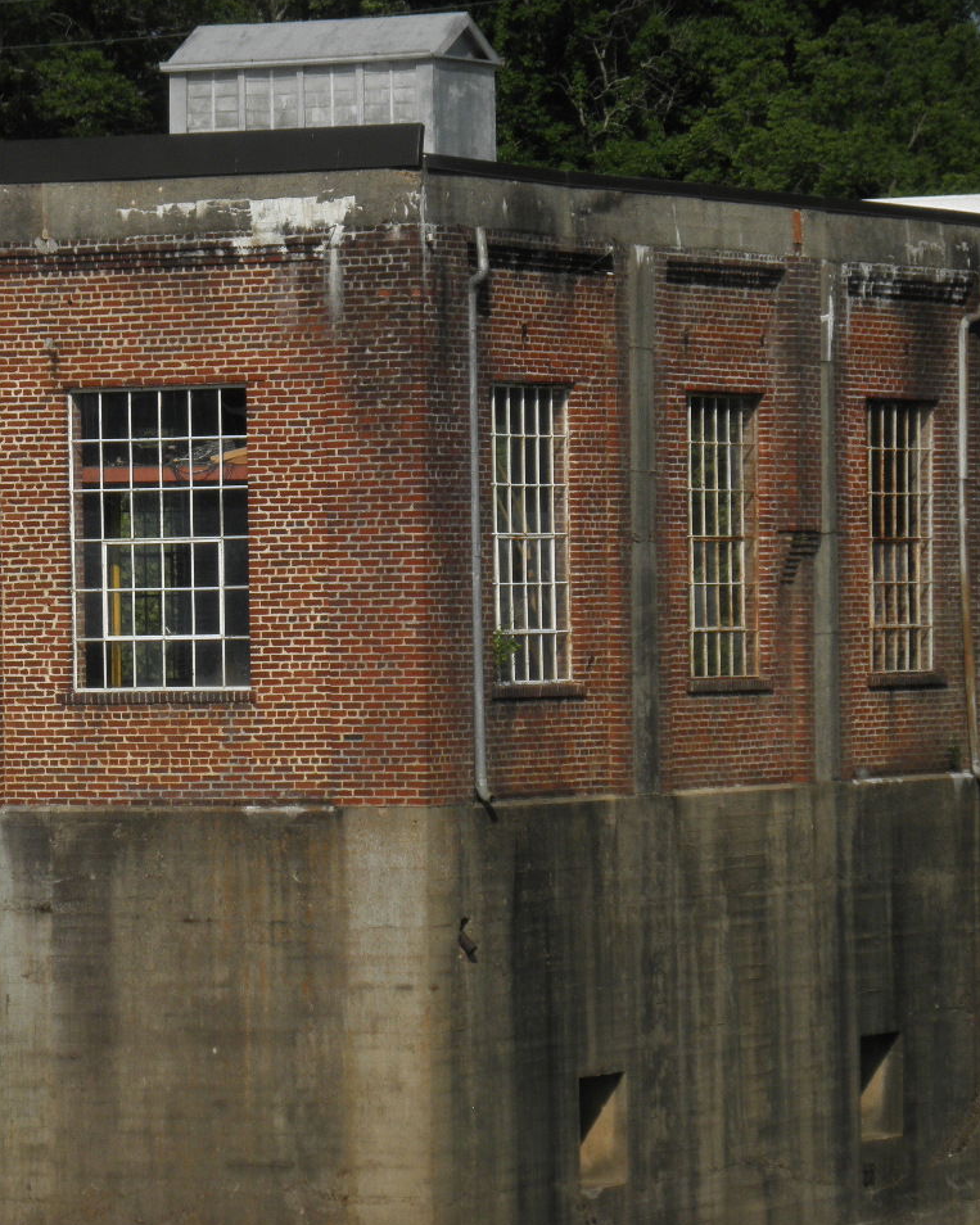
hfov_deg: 7.5
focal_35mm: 207
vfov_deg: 9.3
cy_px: 614
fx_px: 7506
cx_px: 286
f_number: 5.3
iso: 64
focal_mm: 27.9
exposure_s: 1/1000
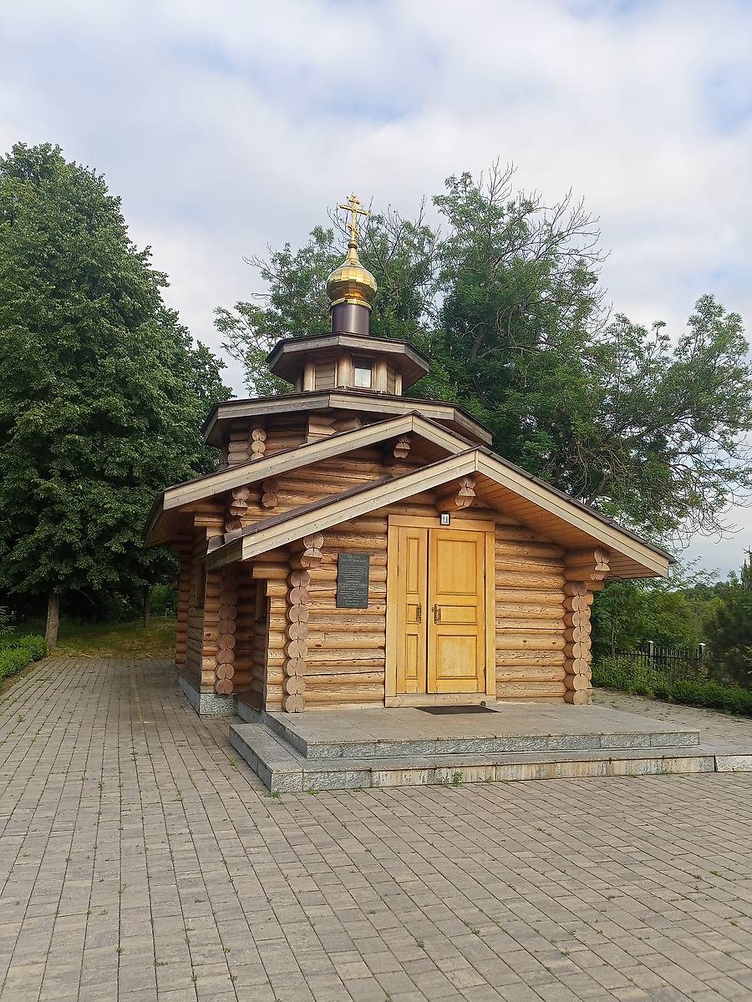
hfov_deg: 49.7
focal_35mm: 28
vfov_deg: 63.4
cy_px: 501
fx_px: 811
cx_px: 376
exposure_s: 1/1712
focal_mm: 4.69
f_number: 1.8
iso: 113
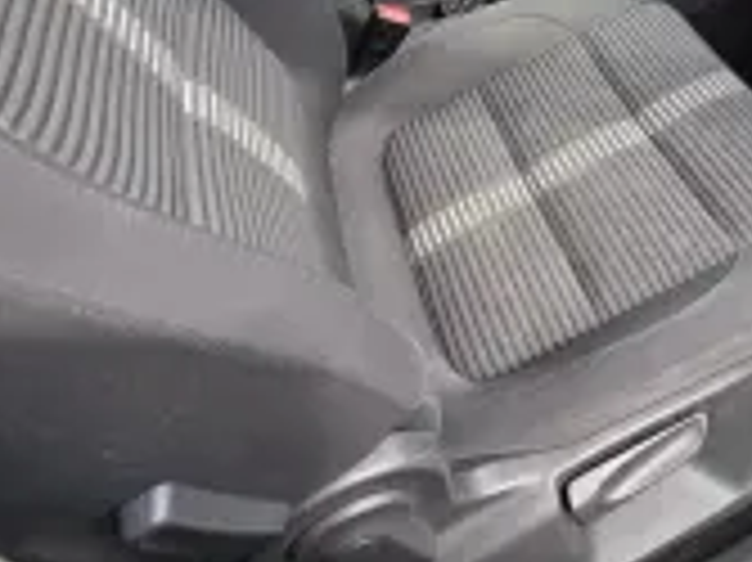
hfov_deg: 61.0
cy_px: -27
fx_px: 608
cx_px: 536
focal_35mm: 28
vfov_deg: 41.6
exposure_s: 1/100
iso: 20
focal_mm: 2.2
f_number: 1.9
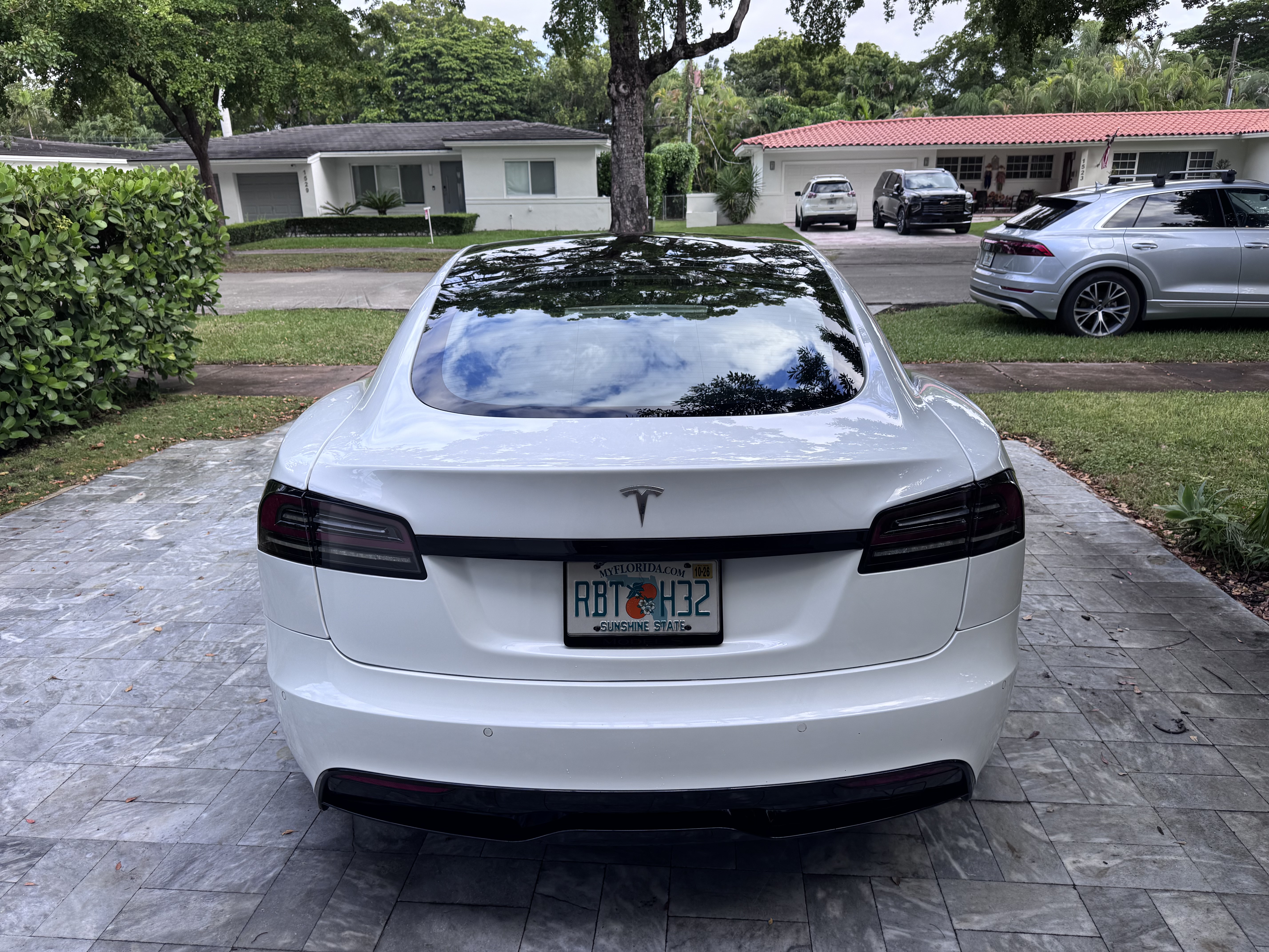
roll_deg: +0.2
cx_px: 634
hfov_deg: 71.6
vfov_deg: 56.8
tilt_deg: -19.4
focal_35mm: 24
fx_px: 880
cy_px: 476
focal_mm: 6.76
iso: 80
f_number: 1.78
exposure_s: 1/1010
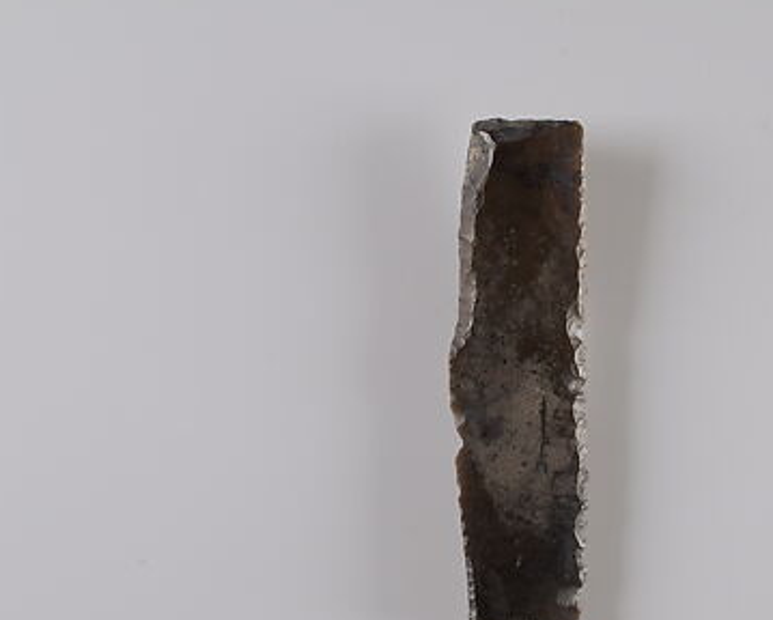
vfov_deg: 16.4
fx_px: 2153
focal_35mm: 94
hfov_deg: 20.3
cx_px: 495
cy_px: 388
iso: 125
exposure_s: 1/30
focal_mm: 40
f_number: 18
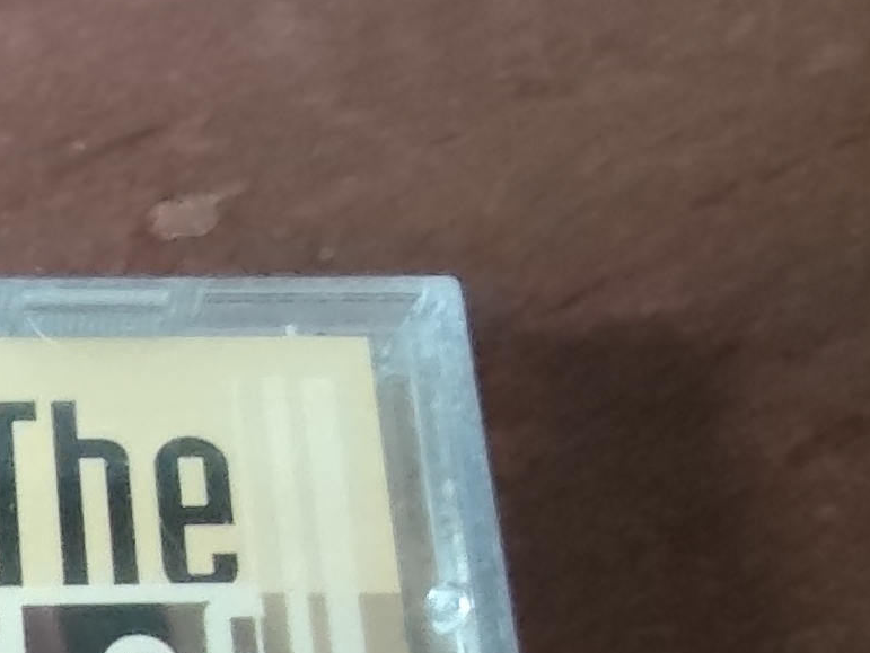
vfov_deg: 12.1
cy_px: 1283
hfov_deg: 16.1
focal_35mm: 110
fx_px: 2766
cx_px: -509
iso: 500
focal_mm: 2.78
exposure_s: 1/33.3
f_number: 2
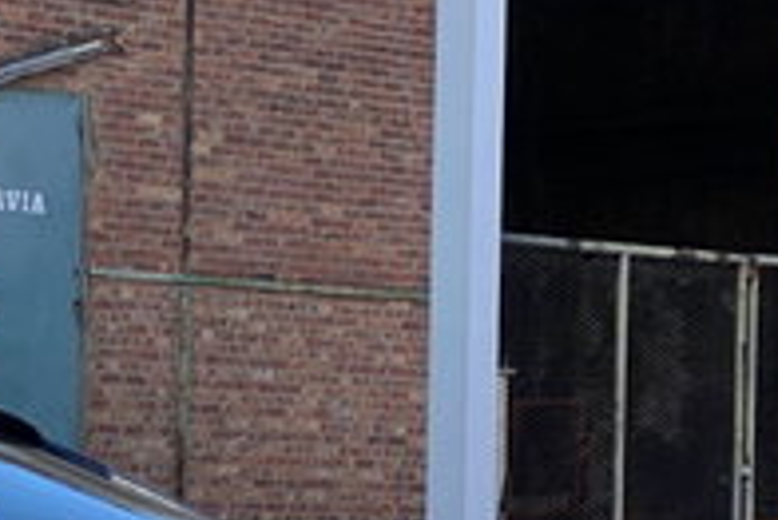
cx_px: -377
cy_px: 782
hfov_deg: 9.4
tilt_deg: -2.6
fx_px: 4585
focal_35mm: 212
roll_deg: -1.1
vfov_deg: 6.4
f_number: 2
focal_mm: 6
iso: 20
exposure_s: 1/551
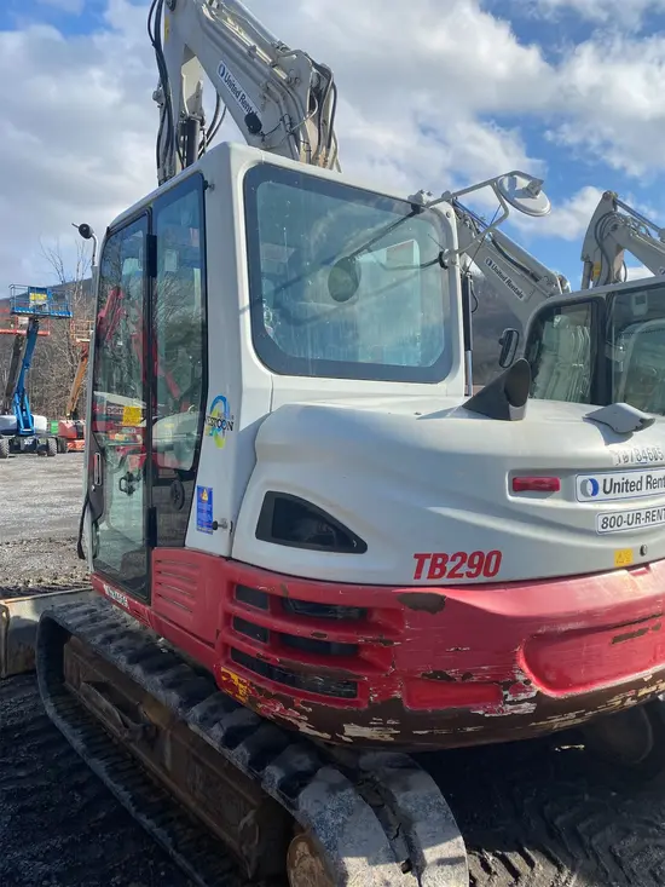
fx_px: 666
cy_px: 444
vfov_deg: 67.3
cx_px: 332
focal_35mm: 26
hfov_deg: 53.1
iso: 32
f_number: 1.8
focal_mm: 4.25
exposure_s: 1/2513
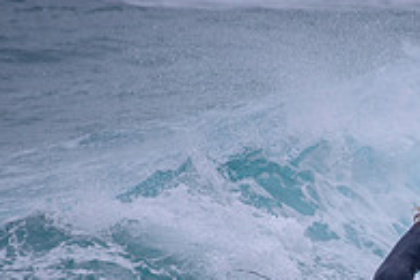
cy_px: 303
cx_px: 507
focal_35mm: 1822
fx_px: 21255
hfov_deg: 1.1
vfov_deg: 0.8
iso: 140
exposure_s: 1/2000
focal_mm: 500
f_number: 5.6
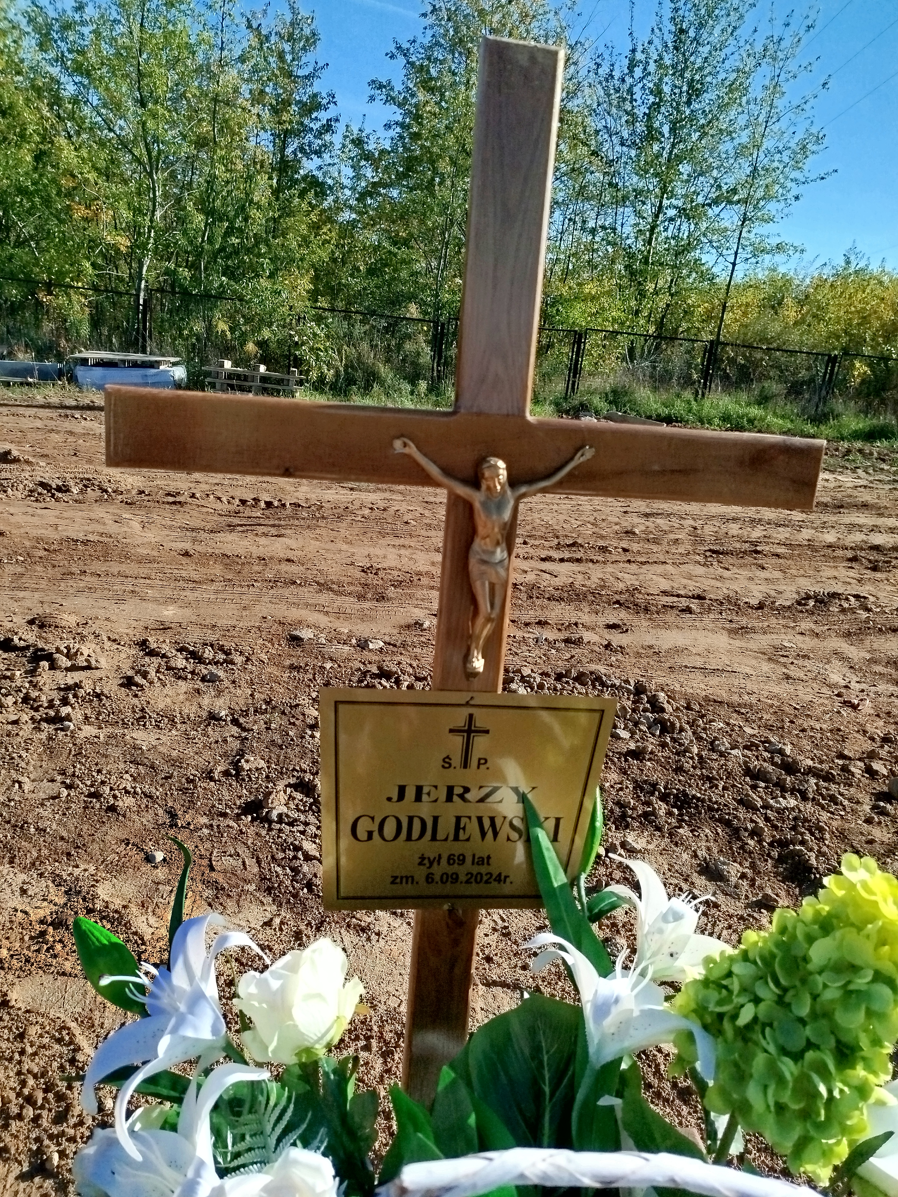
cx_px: 449
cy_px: 598
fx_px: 830
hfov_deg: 56.8
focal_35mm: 24
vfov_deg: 71.6
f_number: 1.7
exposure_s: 1/768
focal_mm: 5.31
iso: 50
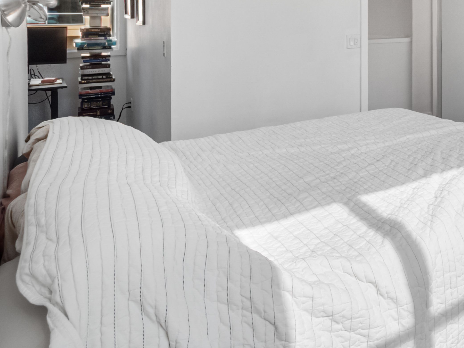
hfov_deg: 45.1
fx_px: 416
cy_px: 31
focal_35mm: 31
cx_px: 503
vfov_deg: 41.6
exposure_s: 1/80
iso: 200
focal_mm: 7
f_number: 6.3
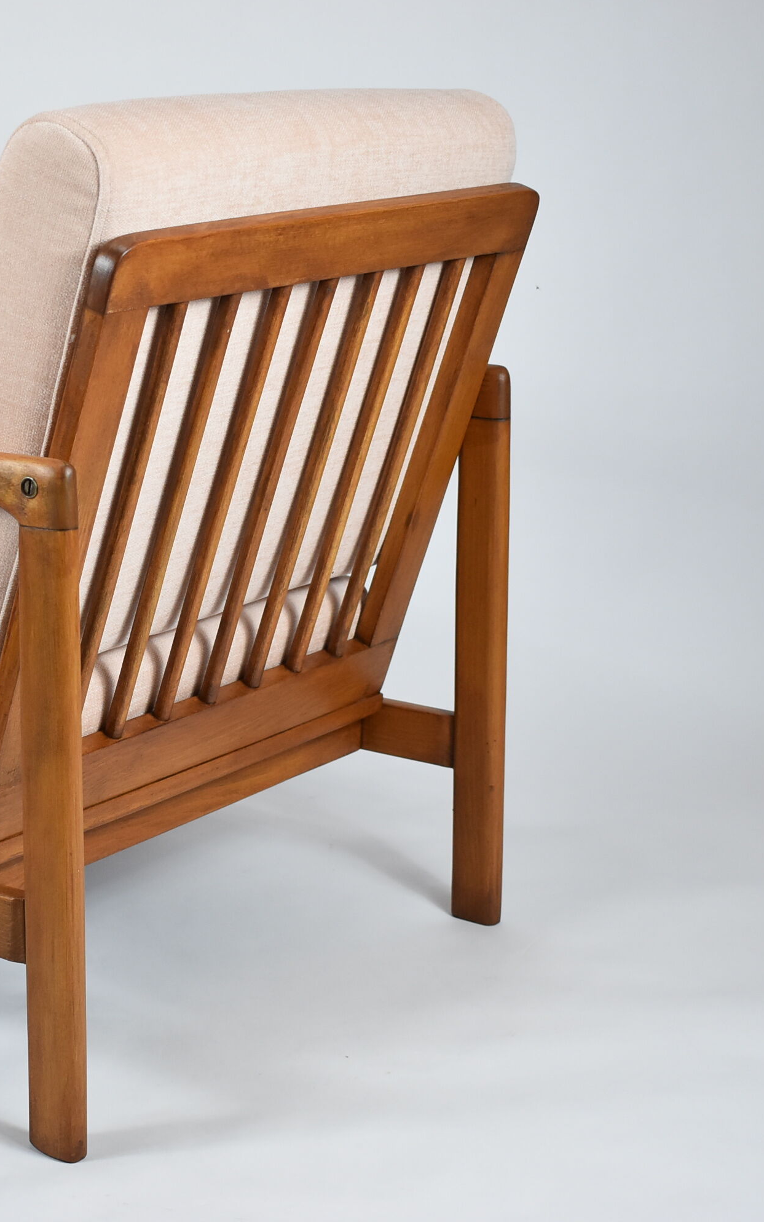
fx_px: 2224
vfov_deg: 30.7
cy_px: 612
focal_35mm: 67
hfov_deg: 19.0
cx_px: -1
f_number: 4.5
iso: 800
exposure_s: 1/125
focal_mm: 29
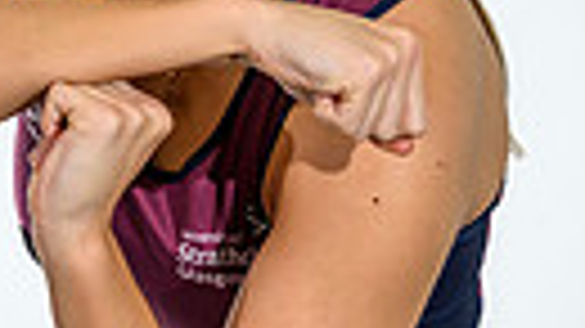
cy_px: 88
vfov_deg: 1.9
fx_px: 9768
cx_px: -562
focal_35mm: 630
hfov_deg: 3.4
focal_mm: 135
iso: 320
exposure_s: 1/160
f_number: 5
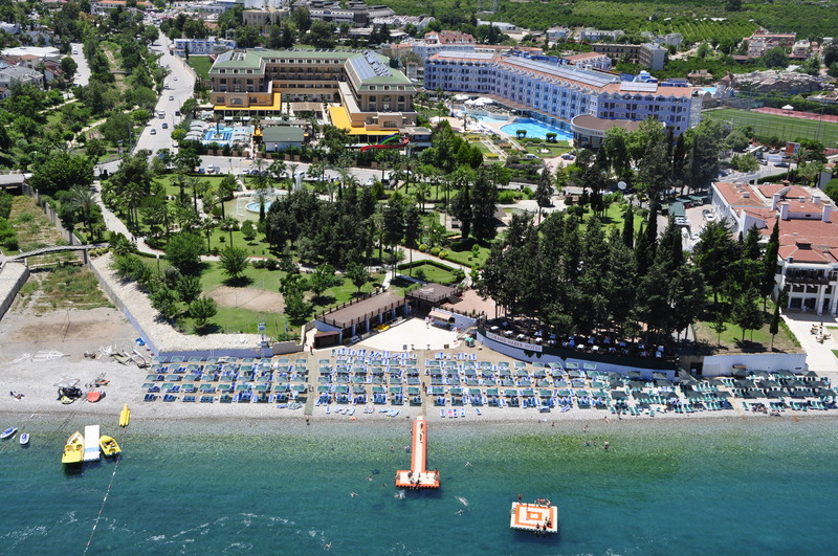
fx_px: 976
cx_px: 419
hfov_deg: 46.5
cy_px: 278
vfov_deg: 31.8
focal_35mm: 42
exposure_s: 1/320
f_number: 9
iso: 200
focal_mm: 28
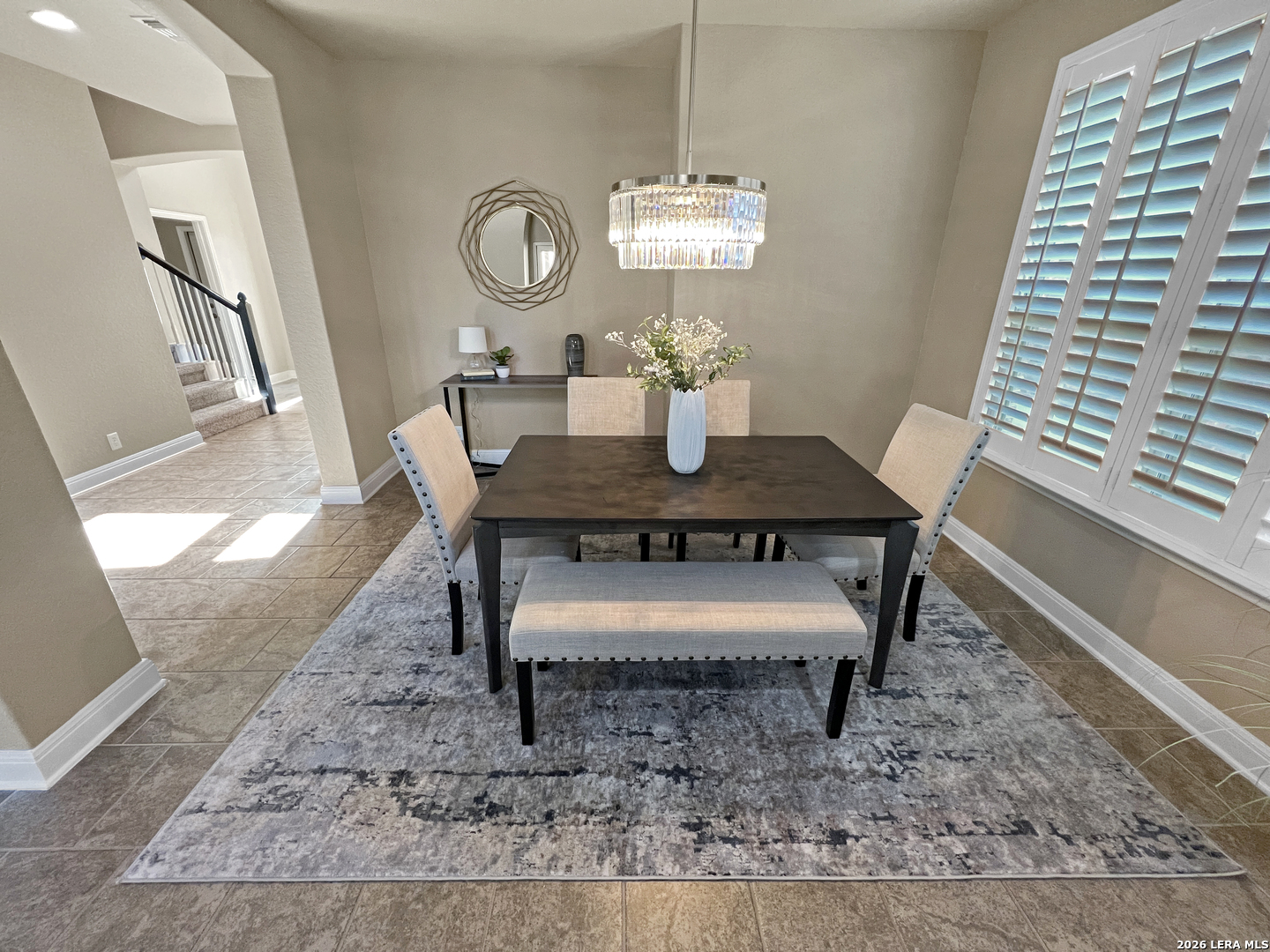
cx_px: 635
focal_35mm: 13
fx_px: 477
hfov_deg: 106.2
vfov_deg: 89.9
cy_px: 476
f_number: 1.8
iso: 200
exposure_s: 1/60
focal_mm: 1.57
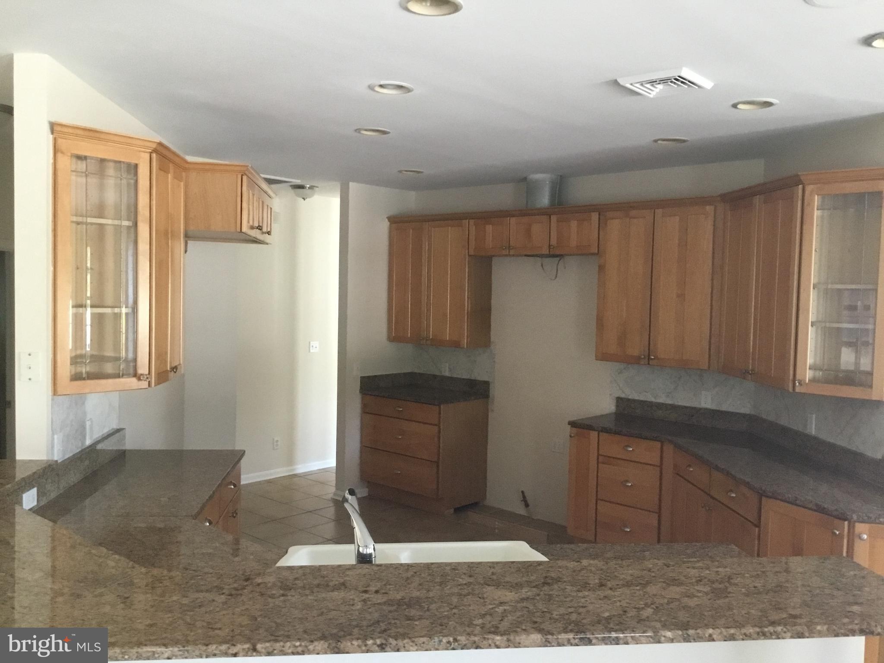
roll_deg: -2.4
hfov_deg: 58.4
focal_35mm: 31
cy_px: 332
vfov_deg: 45.4
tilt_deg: -5.1
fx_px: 792
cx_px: 442
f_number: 2.4
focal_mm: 3.3
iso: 200
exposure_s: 1/30
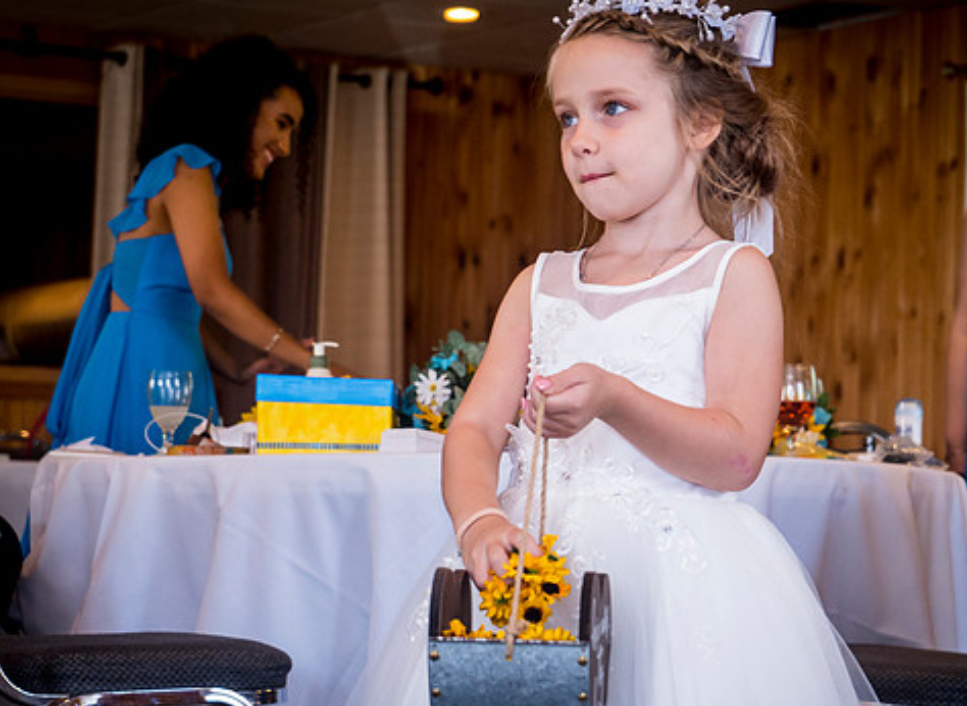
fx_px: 2933
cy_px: 434
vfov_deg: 13.7
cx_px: 426
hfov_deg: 18.7
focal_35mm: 106
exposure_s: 1/80
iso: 1000
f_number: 5.6
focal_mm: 70
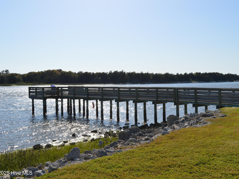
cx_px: 132
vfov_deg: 34.7
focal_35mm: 42
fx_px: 287
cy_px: 90
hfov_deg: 45.2
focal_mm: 25
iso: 100
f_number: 10
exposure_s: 1/400
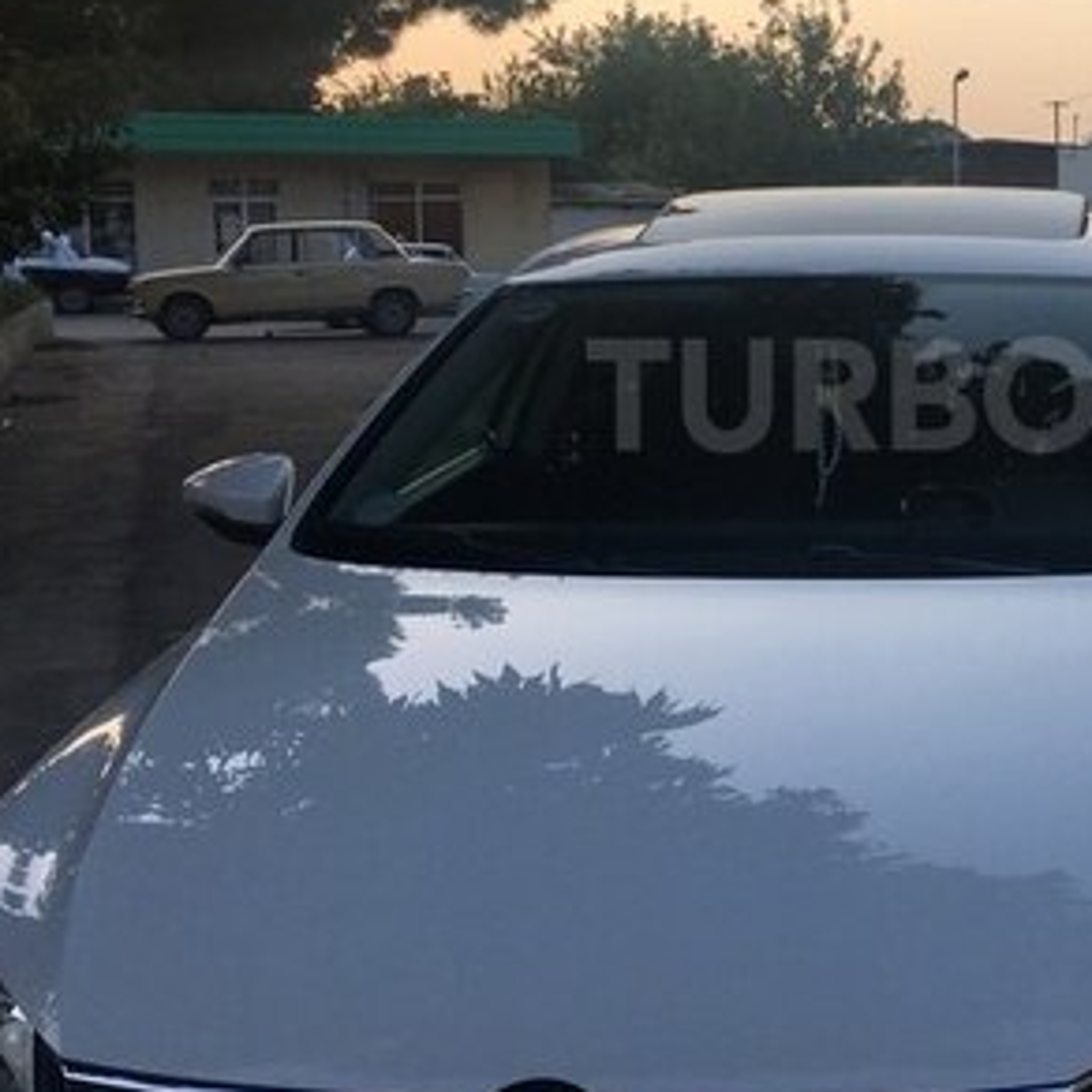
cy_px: 395
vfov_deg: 29.4
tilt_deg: -6.0
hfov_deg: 28.5
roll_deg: +1.7
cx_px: 969
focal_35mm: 58
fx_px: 2070
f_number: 2.2
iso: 25
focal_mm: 4.15
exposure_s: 1/712
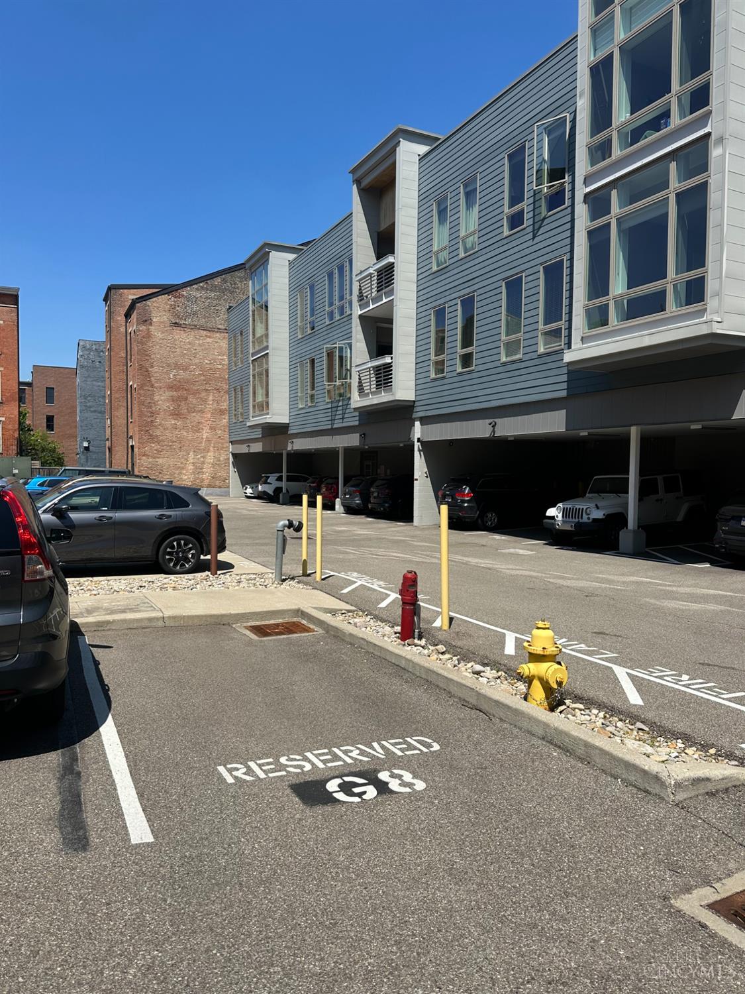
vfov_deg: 71.6
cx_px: 372
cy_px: 497
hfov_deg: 56.8
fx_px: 689
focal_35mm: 24
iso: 80
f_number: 1.78
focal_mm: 6.86
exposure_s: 1/5525
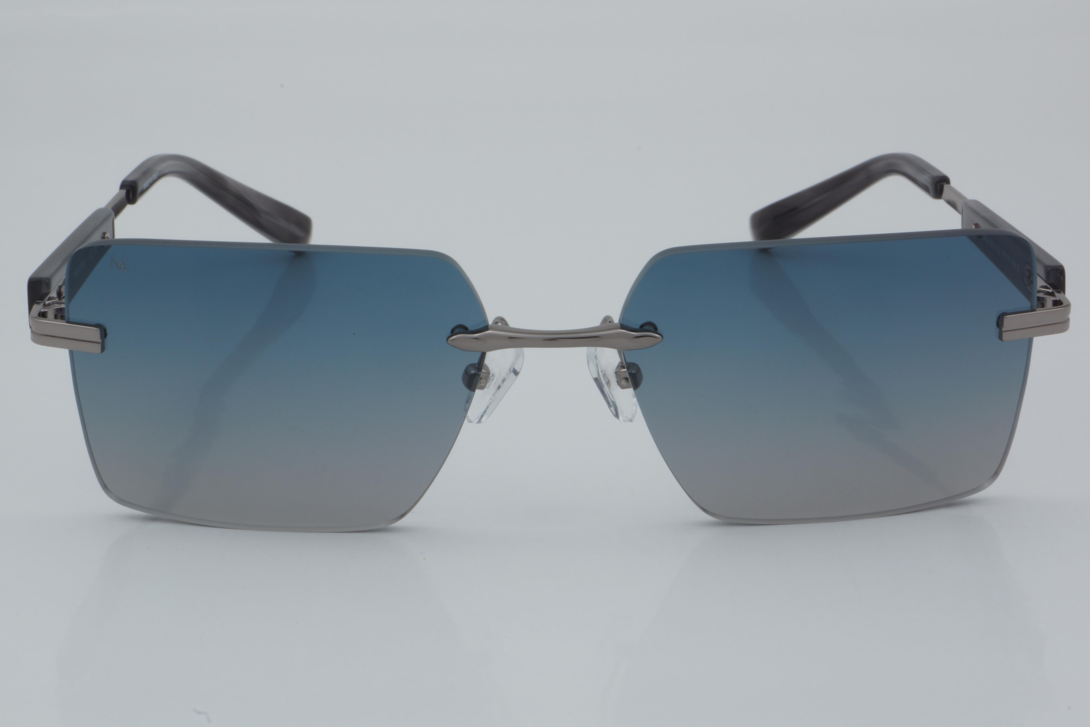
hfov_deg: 24.6
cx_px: 545
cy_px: 364
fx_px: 2498
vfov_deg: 16.6
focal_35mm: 82
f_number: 32
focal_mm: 55
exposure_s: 1/4
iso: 100
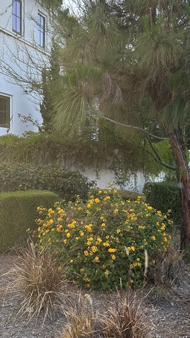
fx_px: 412
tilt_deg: -2.8
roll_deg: -2.4
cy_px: 174
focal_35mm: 46
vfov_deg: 44.6
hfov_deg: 25.0
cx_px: 181
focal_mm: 6.86
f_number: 1.78
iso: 80
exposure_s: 1/424
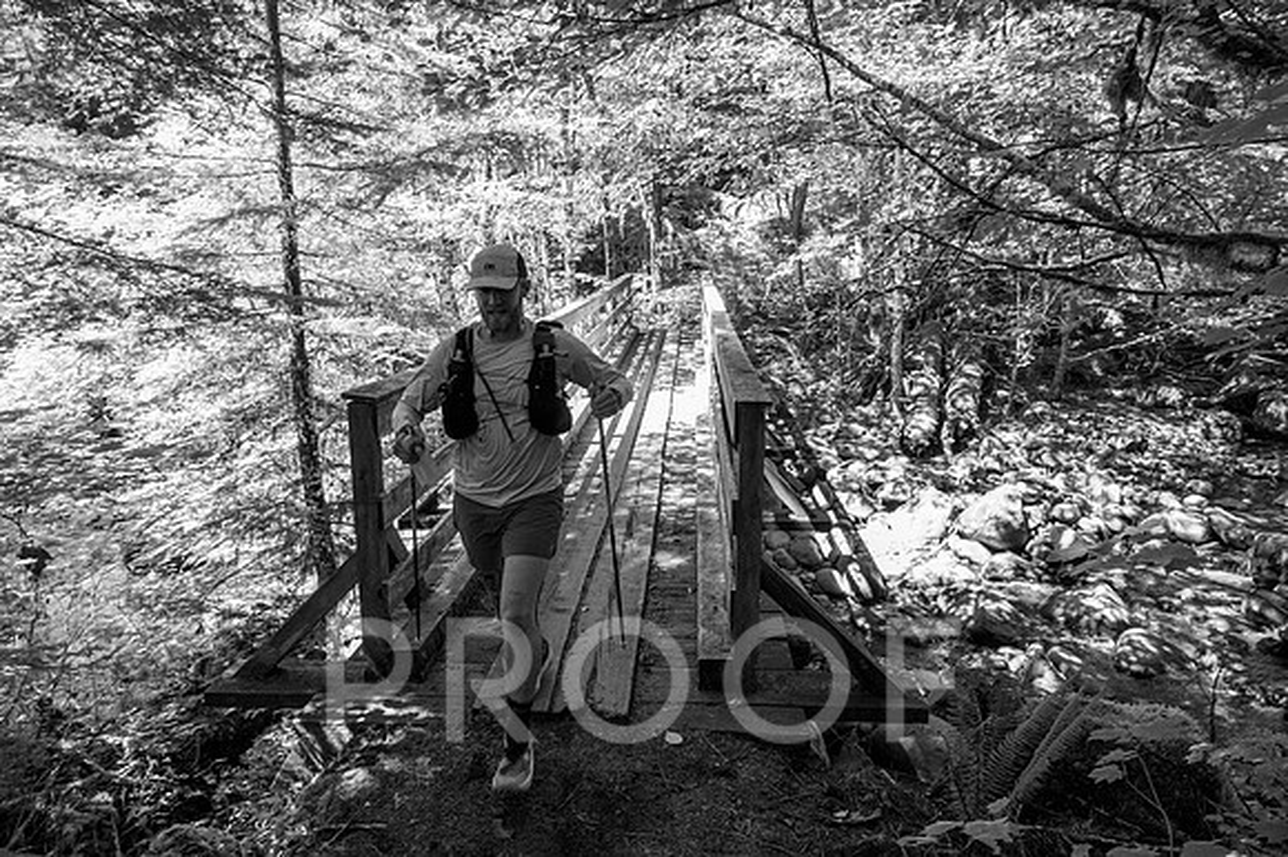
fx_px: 858
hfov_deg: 73.8
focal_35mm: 24
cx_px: 644
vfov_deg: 53.1
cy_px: 428
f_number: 7.1
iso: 1250
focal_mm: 16
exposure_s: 1/200
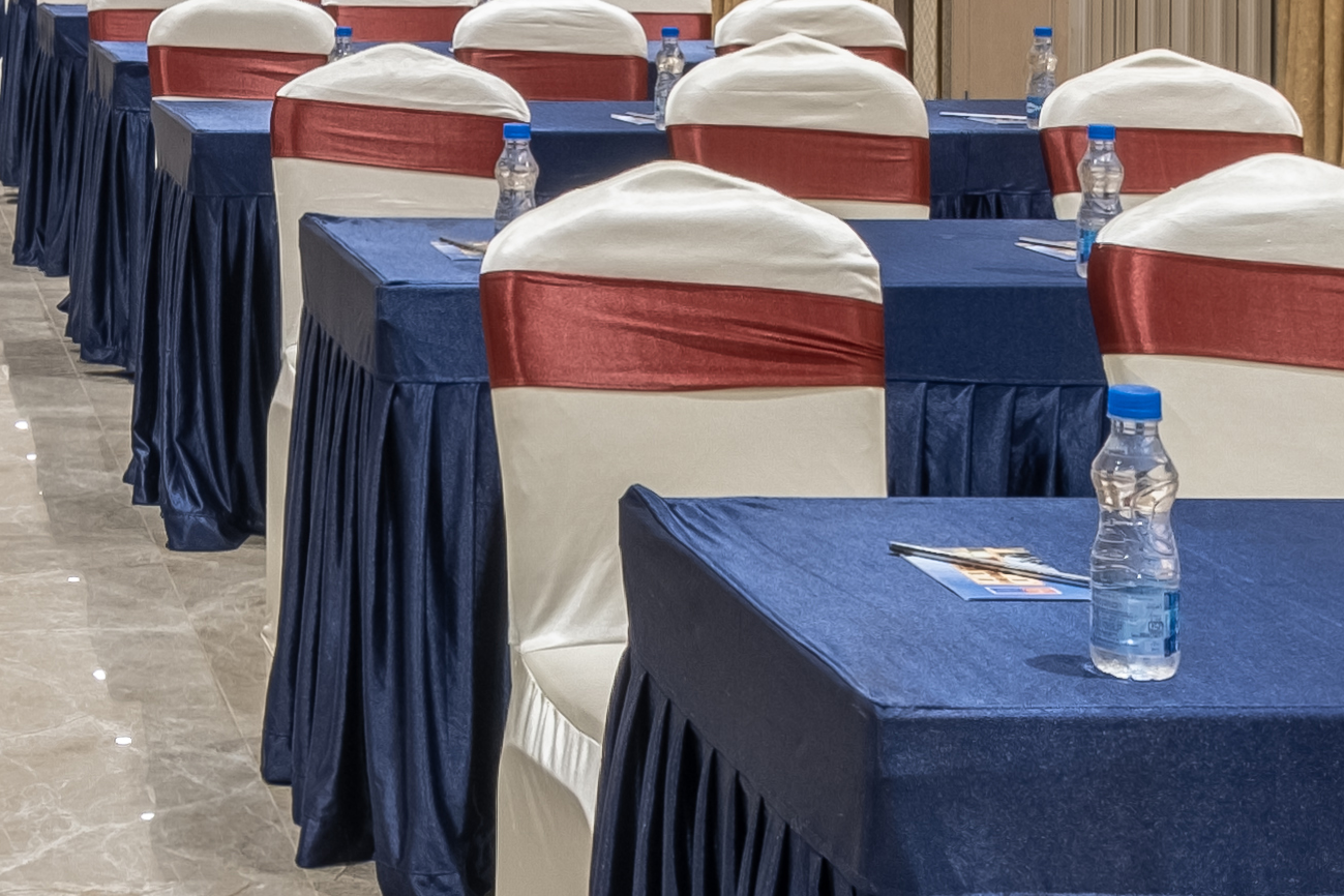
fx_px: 2688
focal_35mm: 72
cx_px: -170
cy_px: 101
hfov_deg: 25.8
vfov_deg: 18.6
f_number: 8
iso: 320
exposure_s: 1/15
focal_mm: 10
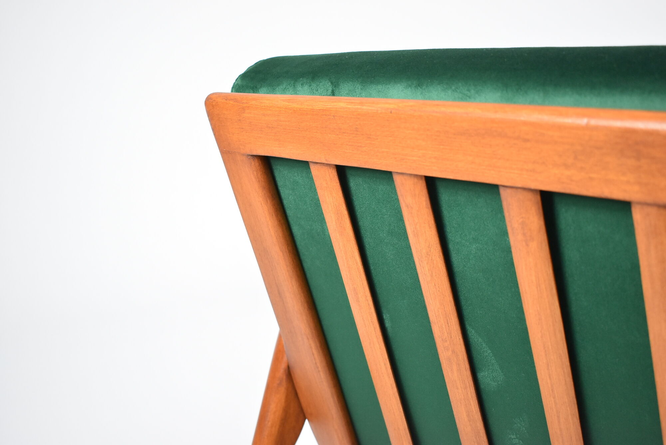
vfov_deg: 28.1
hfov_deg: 41.1
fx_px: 889
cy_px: 222
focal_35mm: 48
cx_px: 333
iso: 1400
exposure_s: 1/125
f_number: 4.5
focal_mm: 32
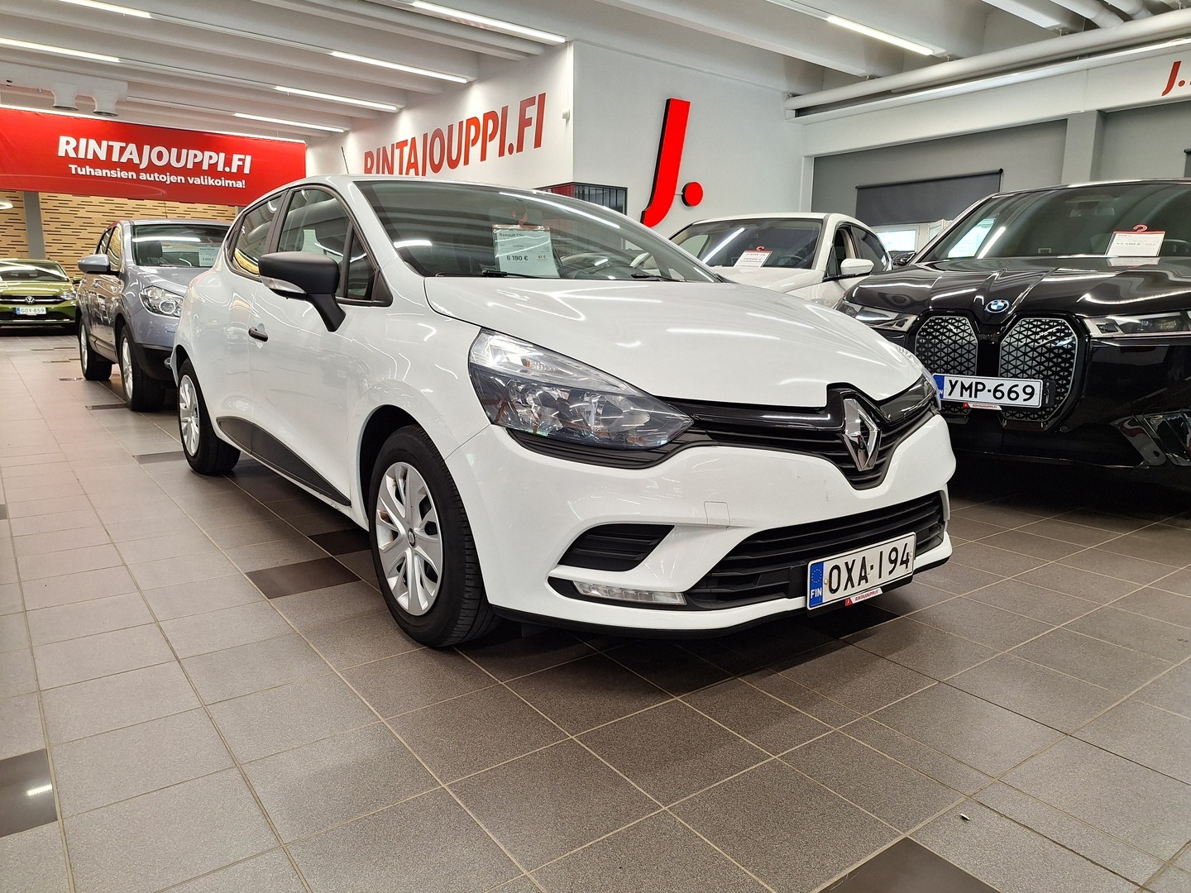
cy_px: 446
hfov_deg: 73.9
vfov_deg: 58.9
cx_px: 596
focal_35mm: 23
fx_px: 791
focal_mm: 5.54
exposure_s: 1/50
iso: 40
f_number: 1.8
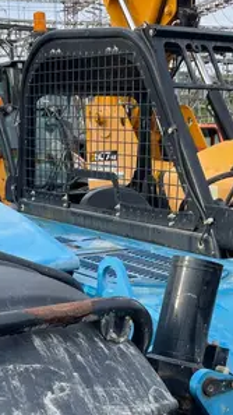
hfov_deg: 17.2
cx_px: 82
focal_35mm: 70
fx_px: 769
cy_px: 337
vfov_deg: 29.4
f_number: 1.6
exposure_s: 1/729
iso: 32
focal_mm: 4.2
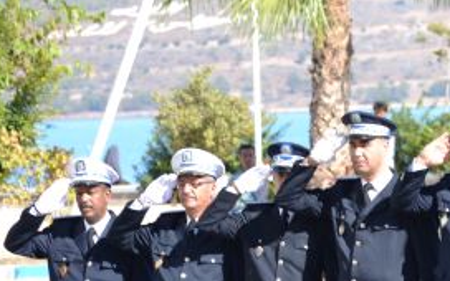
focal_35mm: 449
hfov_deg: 4.7
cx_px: 476
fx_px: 5509
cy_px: 296
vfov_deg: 2.9
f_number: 7.1
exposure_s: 1/200
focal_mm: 125
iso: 100
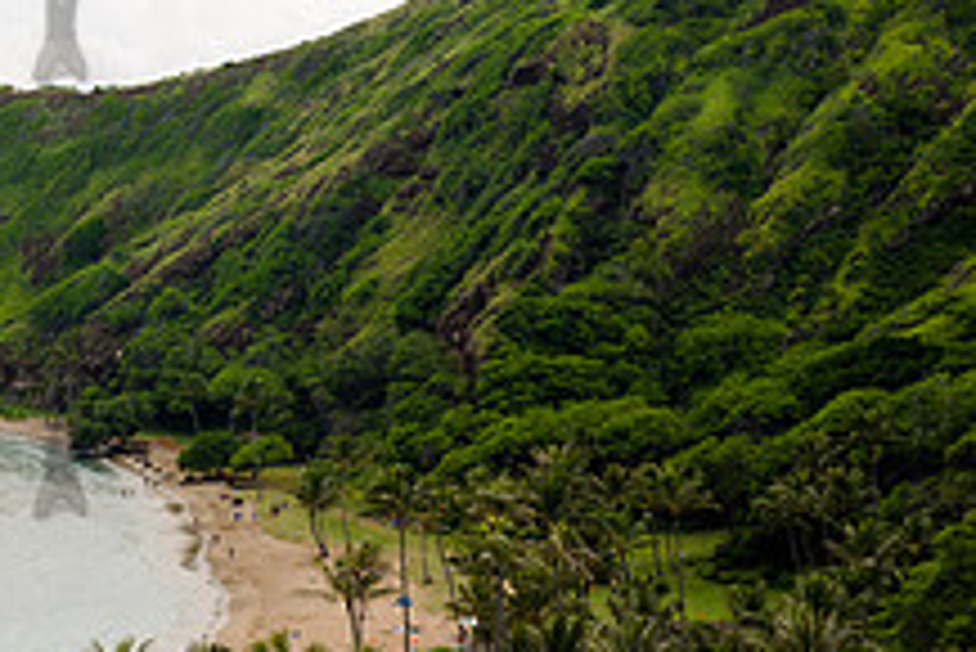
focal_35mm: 96
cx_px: 58
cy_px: 438
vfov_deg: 14.2
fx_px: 2604
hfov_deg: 20.7
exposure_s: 1/80
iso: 400
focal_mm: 35
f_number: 11
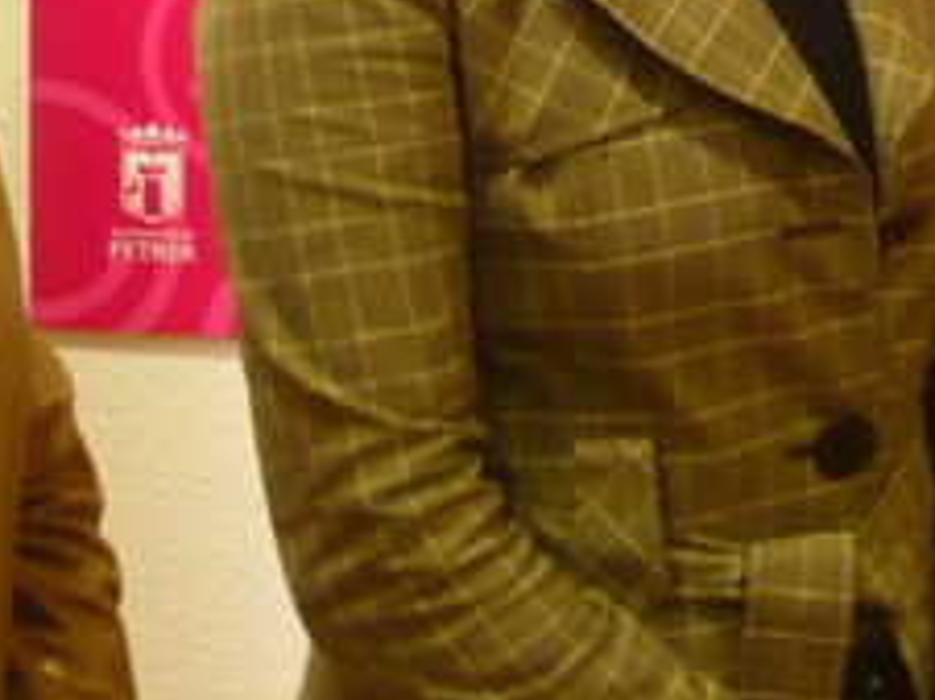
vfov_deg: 9.8
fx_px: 4020
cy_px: -58
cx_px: 774
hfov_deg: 13.2
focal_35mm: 149
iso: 200
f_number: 2.8
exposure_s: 1/15
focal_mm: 5.8
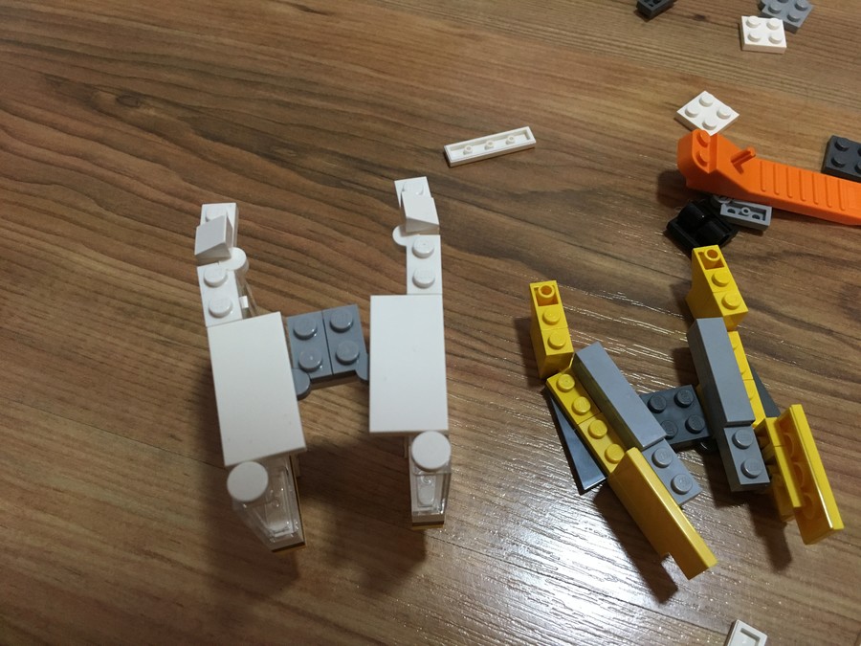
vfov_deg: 48.2
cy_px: 323
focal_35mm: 29
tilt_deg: -61.4
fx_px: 721
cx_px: 430
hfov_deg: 61.7
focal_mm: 4.15
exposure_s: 1/33
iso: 160
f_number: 2.2
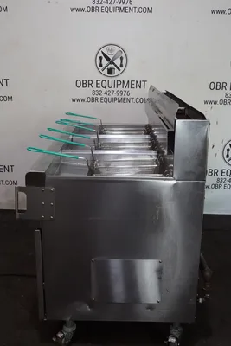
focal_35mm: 41
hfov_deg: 32.7
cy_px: 173
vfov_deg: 47.4
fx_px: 394
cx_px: 116
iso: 2500
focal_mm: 15.28
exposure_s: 1/250
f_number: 4
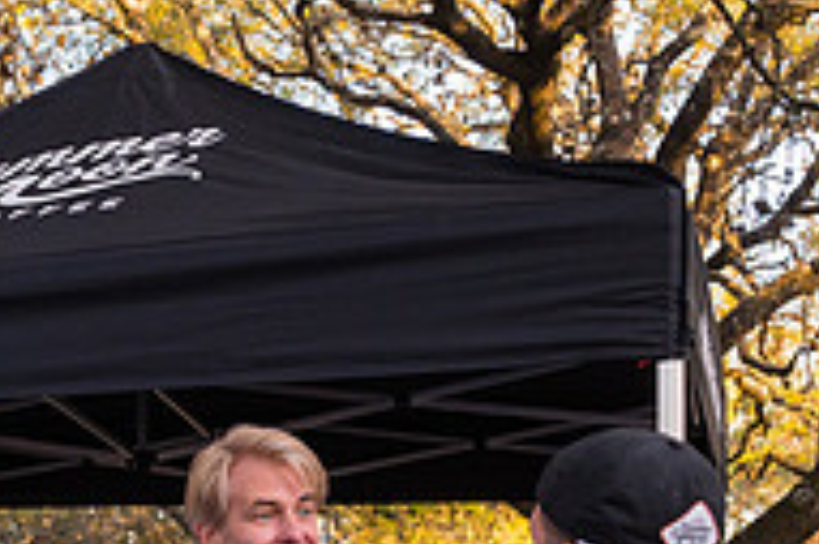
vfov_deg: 17.5
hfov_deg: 26.2
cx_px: -17
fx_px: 1659
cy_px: 698
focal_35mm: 73
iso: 1250
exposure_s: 1/800
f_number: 4
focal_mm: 24
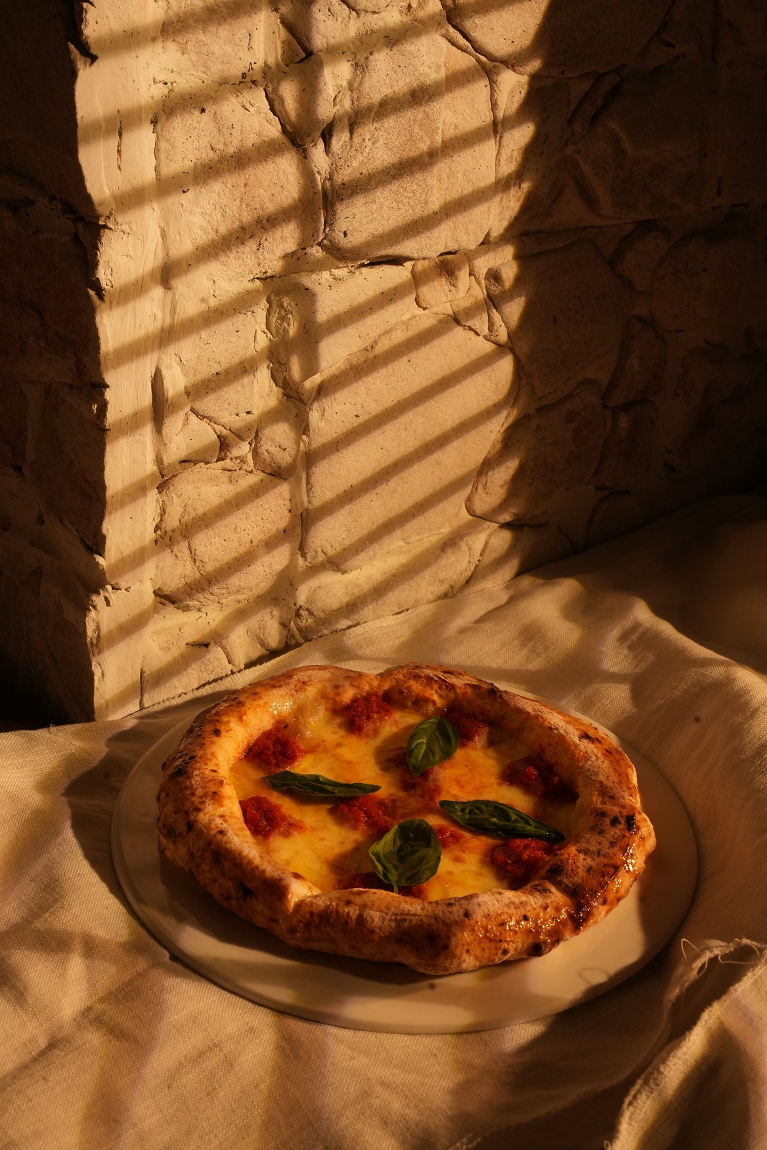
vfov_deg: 42.7
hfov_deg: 29.2
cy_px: 575
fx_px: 1470
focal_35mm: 46
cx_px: 384
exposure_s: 1/80
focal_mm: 46
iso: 1250
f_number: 14
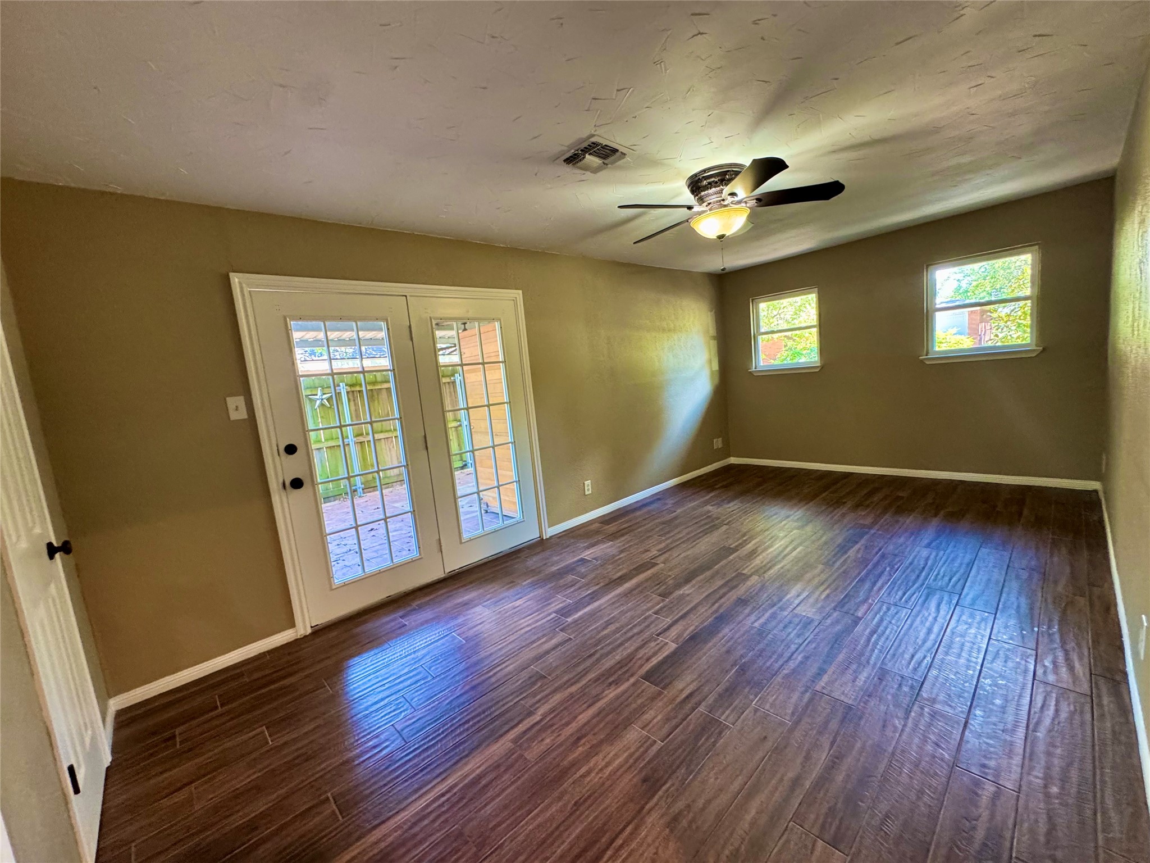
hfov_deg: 102.1
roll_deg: +5.3
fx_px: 465
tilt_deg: -7.7
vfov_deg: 85.7
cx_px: 575
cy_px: 432
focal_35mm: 14
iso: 320
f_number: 2.2
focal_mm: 2.22
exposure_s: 1/60
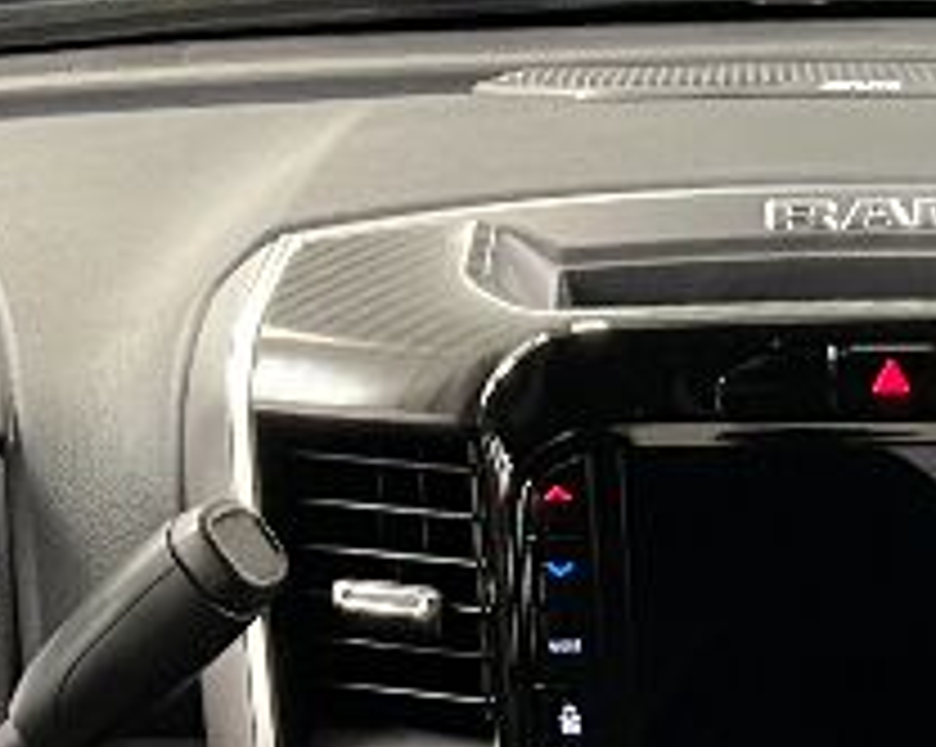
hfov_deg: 15.1
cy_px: 1485
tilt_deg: -36.4
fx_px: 3460
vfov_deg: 11.2
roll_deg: +1.2
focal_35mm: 125
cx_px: 981
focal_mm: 5.7
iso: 500
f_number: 1.5
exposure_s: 1/30
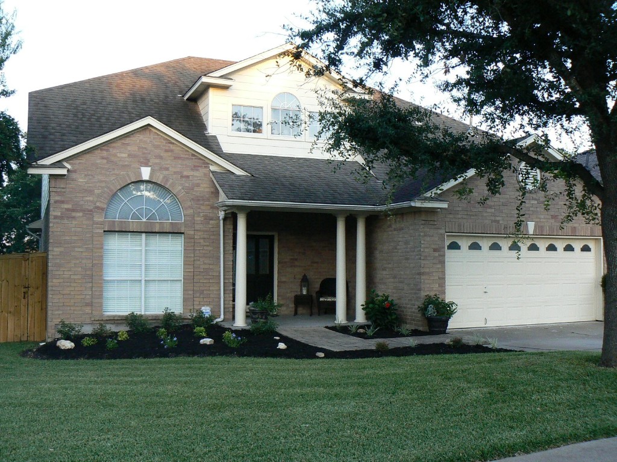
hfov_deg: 51.4
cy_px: 231
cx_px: 308
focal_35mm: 36
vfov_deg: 39.7
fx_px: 642
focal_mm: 6
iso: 200
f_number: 3.6
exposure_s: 1/125
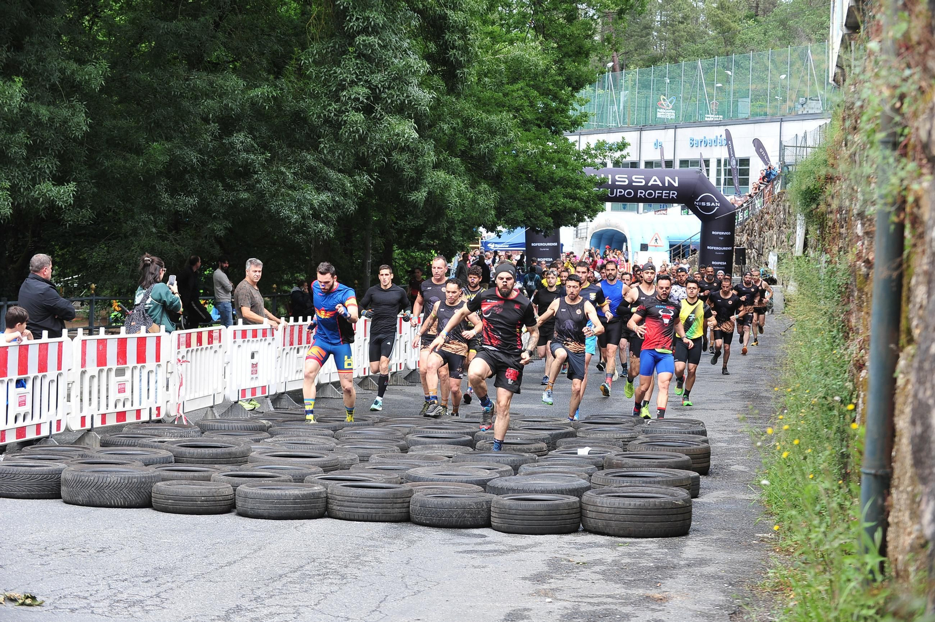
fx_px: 1817
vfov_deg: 19.4
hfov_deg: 28.9
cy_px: 311
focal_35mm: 70
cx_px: 468
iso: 400
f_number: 5
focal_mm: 70
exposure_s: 1/400
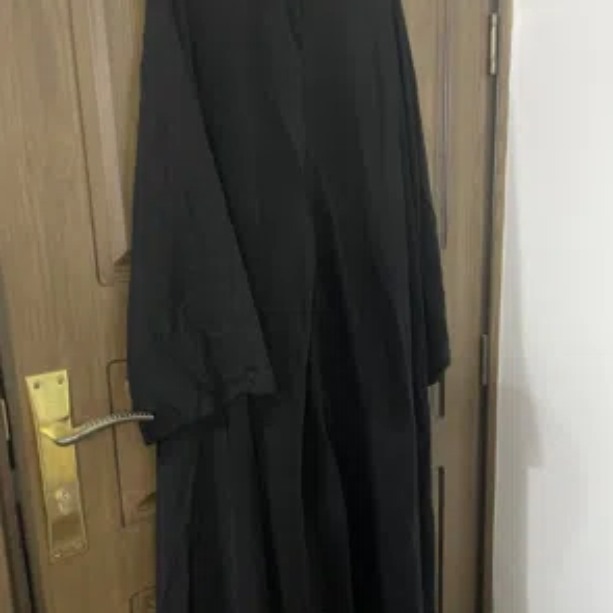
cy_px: 332
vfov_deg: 54.0
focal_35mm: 30
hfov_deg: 54.0
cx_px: 310
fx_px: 601
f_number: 1.6
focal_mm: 5.1
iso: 1000
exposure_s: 1/30
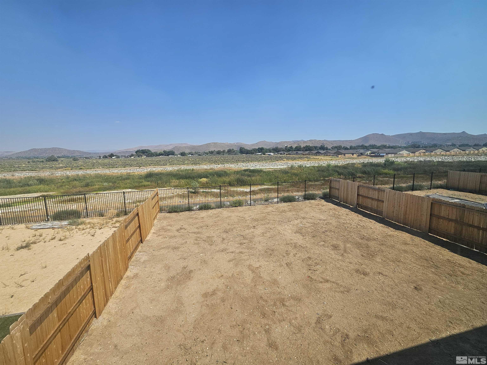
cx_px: 244
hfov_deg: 106.2
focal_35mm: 13
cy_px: 182
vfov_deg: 89.9
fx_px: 183
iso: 50
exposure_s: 1/2314
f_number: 2.2
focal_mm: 2.2
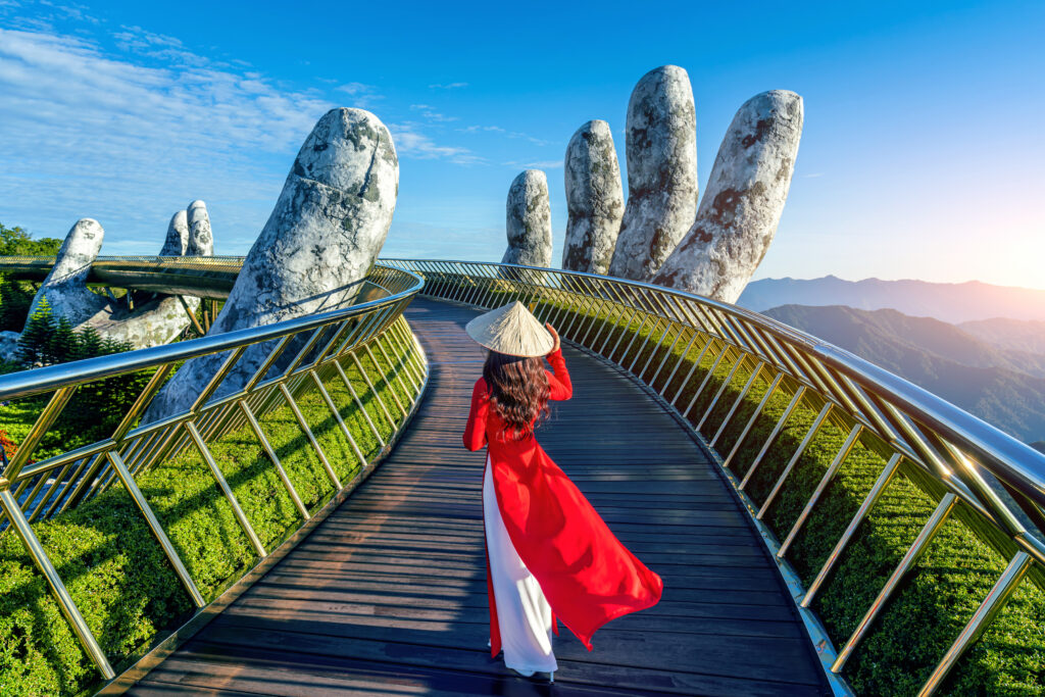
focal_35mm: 23
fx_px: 668
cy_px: 348
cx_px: 522
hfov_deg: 76.1
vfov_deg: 55.1
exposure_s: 1/320
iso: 250
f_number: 8
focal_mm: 23
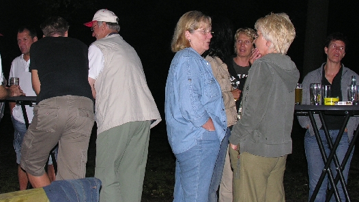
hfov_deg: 35.9
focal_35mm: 58
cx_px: 148
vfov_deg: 20.7
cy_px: 74
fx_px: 552
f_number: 2.8
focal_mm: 8.9
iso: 100
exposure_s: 1/60.1
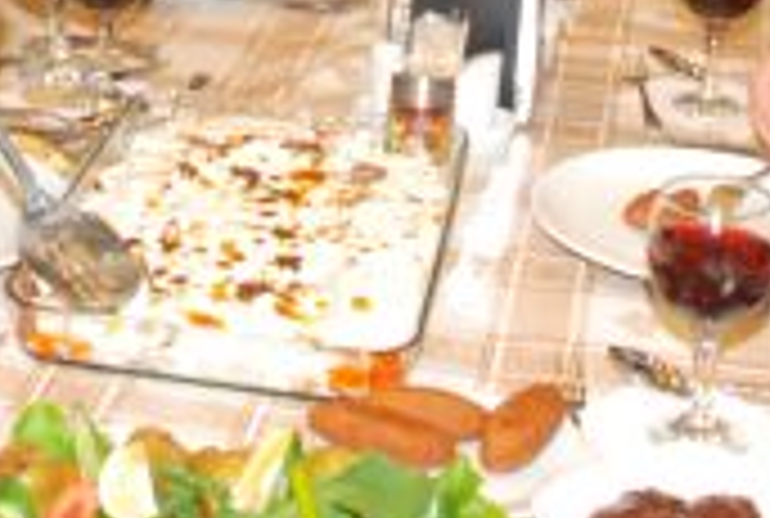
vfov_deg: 12.8
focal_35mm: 101
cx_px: 243
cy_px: -284
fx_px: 2166
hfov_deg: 20.1
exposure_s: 1/60
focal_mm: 18
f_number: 7.1
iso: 1000
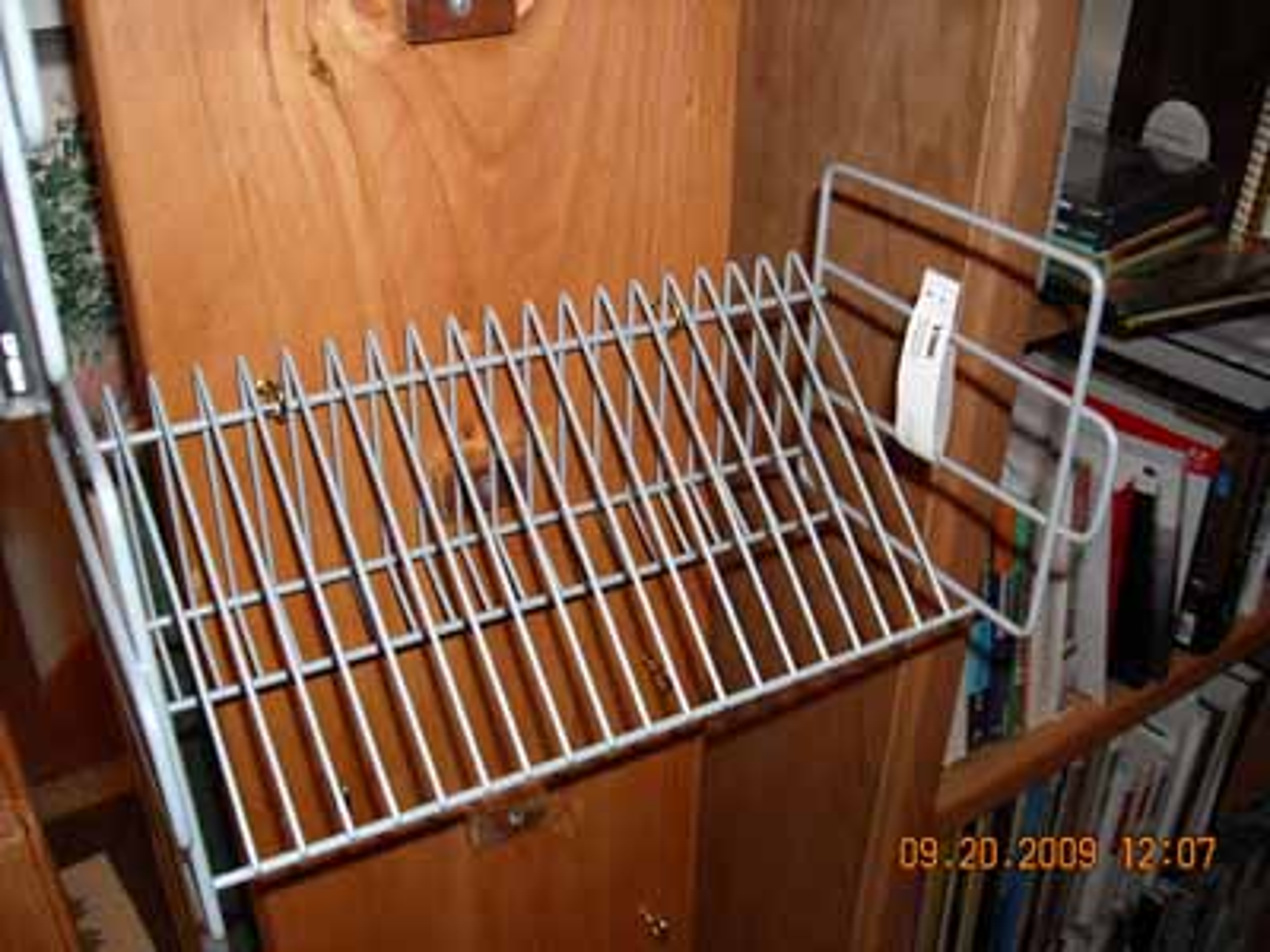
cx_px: 635
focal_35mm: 35
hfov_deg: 52.6
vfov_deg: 40.7
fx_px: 1284
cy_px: 476
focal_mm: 5.7
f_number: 2.8
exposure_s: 1/60
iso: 200
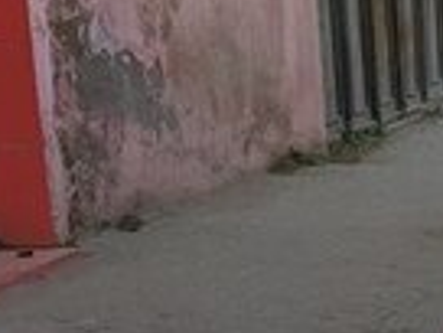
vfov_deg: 11.8
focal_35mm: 126
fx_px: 1612
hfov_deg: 13.2
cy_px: 207
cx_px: 925
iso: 50
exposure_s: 1/792
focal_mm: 4.2
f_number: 1.7
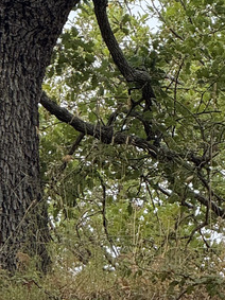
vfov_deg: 4.6
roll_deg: -2.6
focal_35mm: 427
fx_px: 3703
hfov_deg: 3.5
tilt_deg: +37.9
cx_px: -93
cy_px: -172
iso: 50
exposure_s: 1/467
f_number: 2.8
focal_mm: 15.66
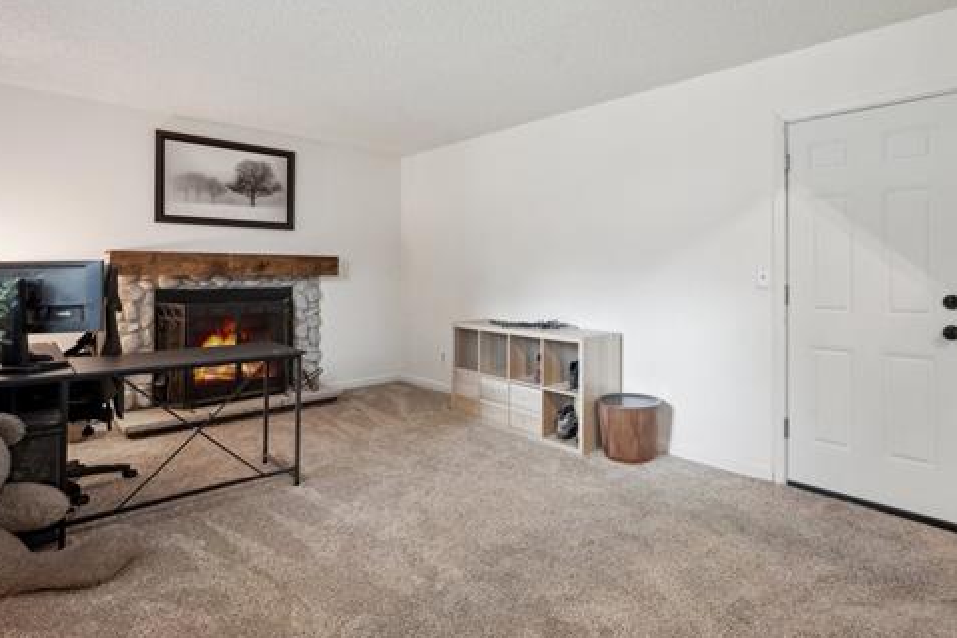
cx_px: 560
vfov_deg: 61.7
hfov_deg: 83.2
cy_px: 275
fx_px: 532
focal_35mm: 20
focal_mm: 15
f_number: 9
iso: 100
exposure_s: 2
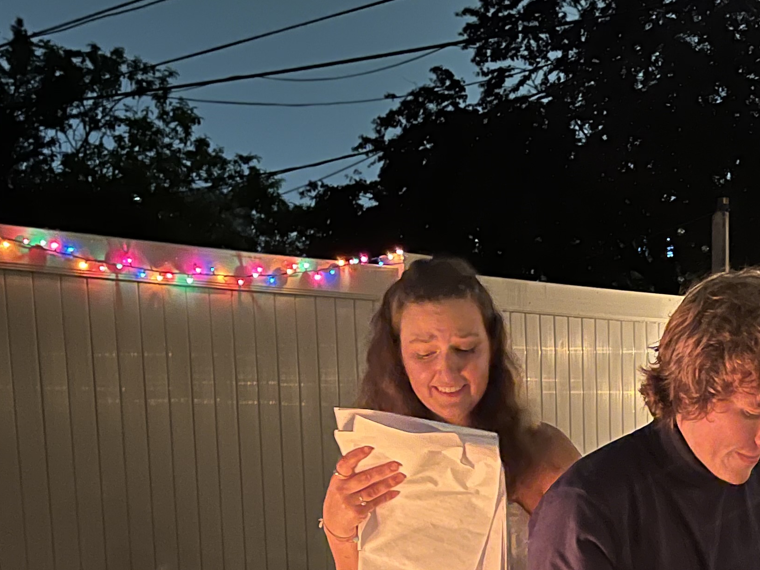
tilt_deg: -11.2
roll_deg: -0.1
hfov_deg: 28.9
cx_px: 700
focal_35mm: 64
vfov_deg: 21.5
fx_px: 1405
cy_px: 662
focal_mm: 5.1
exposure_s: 1/15
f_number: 1.6
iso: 1000
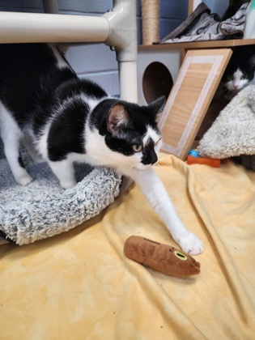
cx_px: 128
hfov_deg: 58.9
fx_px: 226
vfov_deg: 73.9
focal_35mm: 23
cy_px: 170
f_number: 1.8
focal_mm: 5.4
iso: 250
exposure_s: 1/120
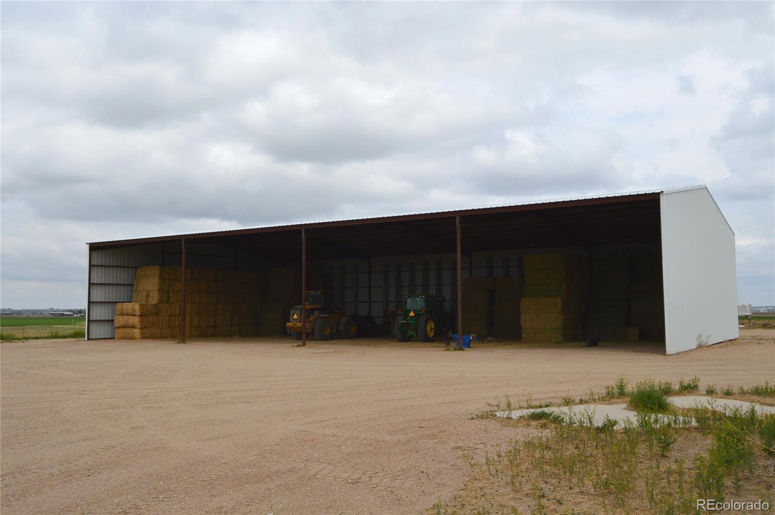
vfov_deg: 39.9
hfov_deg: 57.3
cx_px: 388
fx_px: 710
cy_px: 258
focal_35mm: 33
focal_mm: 22
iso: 320
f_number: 11
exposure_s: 1/500
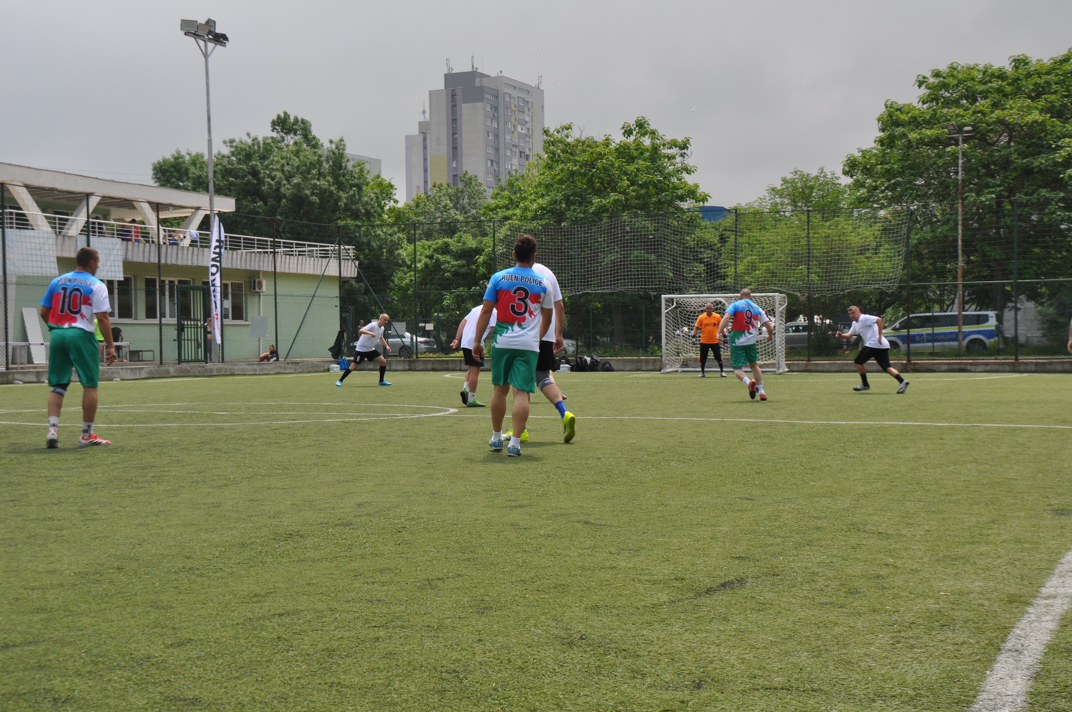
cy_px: 356
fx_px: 1561
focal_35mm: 52
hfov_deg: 37.9
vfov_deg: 25.7
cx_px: 536
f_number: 9
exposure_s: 1/320
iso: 200
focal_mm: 35
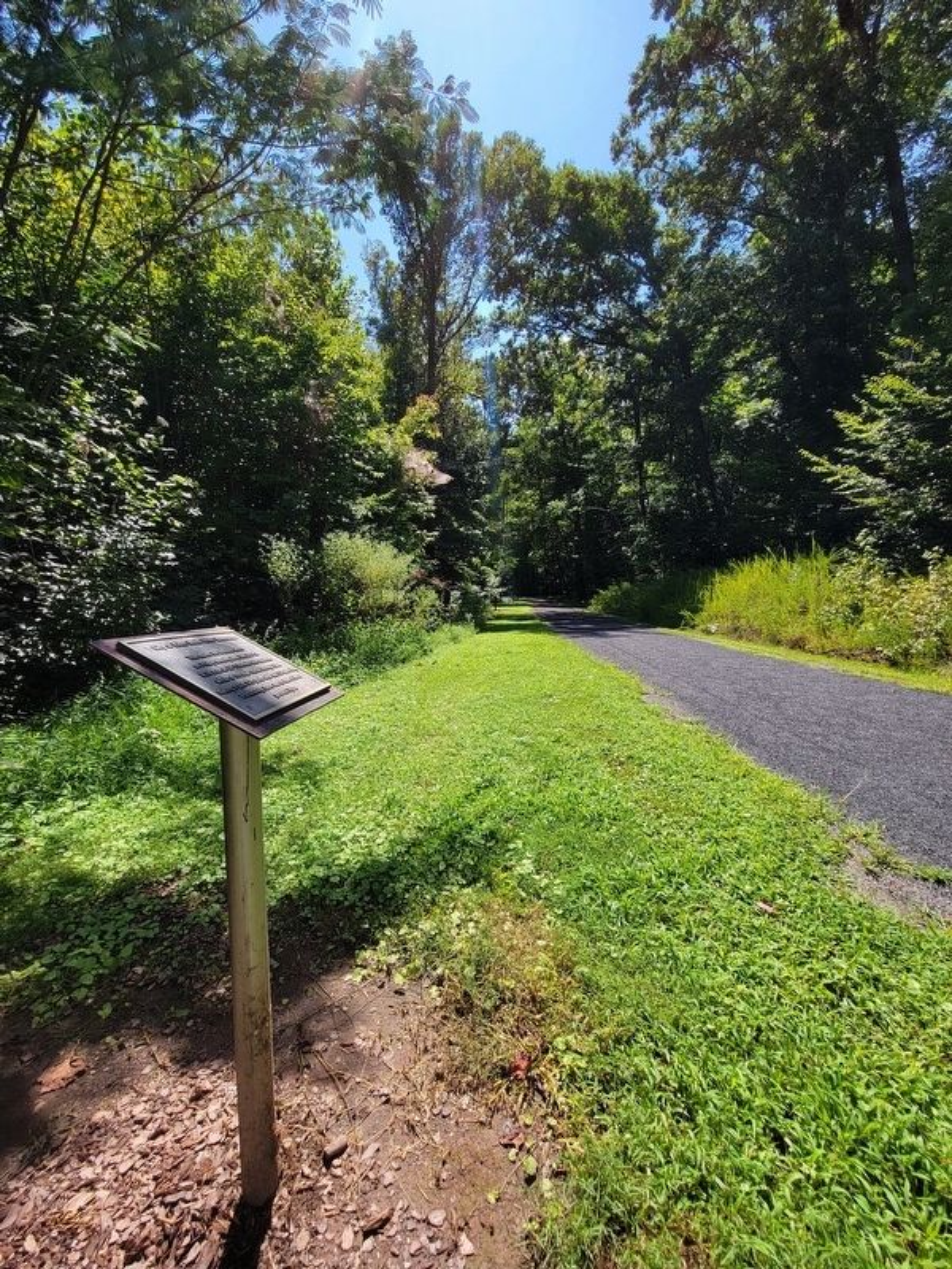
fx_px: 477
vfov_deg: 106.2
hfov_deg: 89.9
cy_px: 634
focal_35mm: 13
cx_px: 476
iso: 50
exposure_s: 1/1111
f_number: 2.2
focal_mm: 2.2
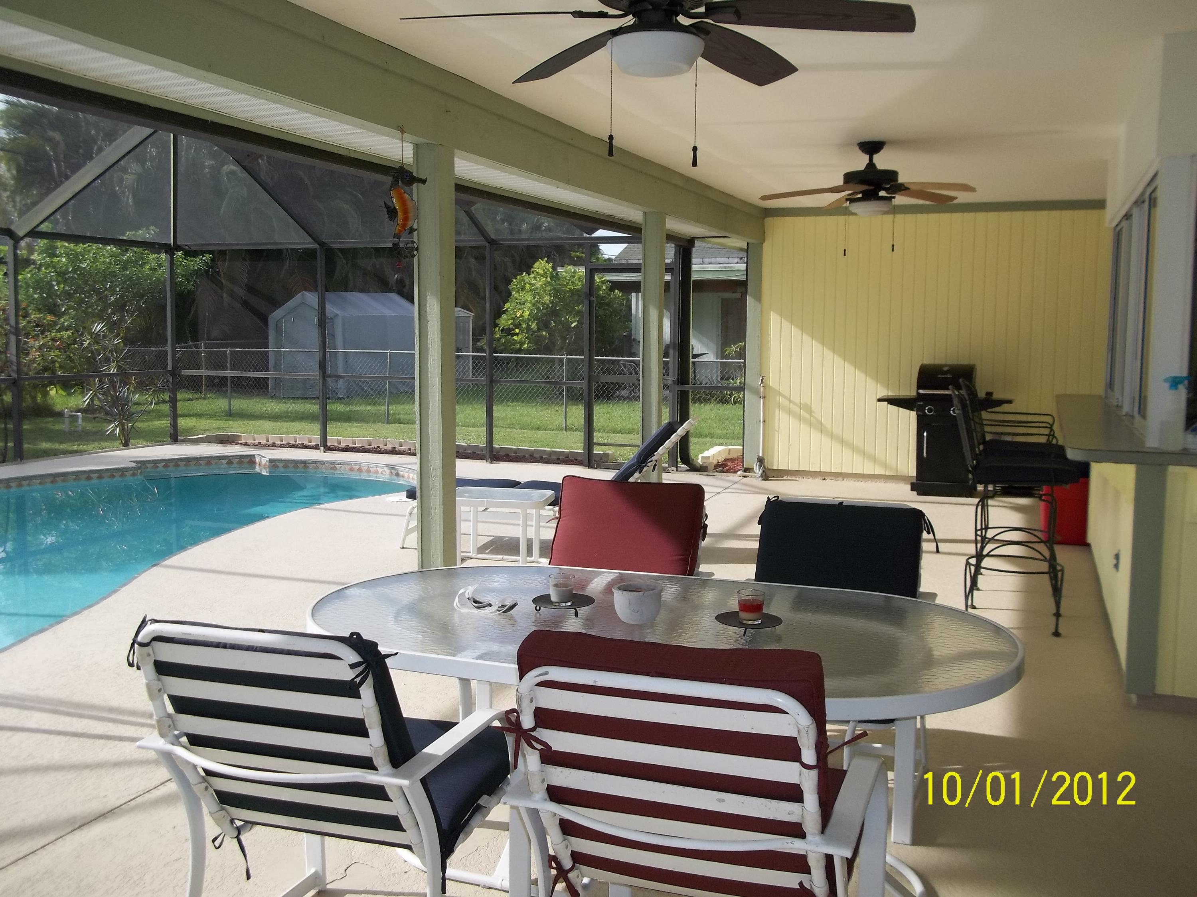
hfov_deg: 56.8
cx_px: 598
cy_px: 448
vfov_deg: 44.2
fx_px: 1107
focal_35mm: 32
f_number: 2.9
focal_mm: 5.7
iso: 80
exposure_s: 1/500
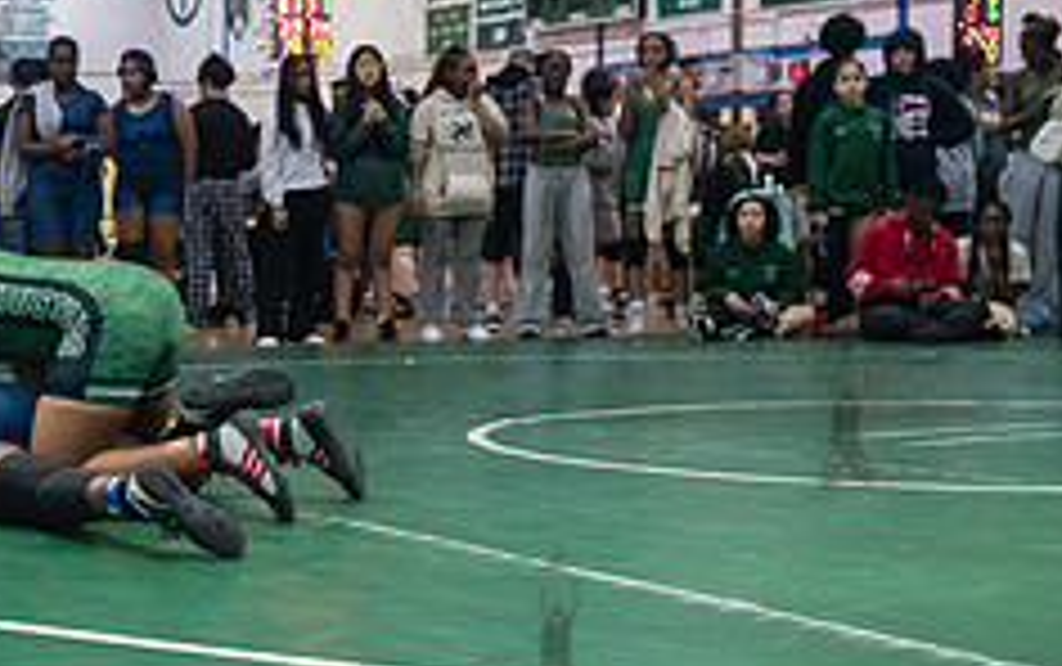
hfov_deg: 22.5
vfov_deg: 14.9
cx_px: -27
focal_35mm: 88
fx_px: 2549
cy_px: 407
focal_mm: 35
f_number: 3.2
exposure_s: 1/400
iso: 5000
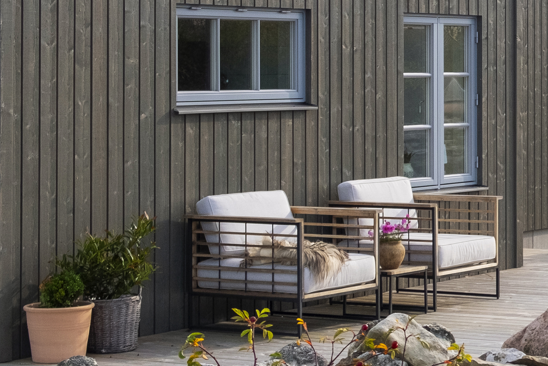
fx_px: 1750
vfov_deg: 11.8
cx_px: 701
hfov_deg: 16.8
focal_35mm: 115
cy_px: 26
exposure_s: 1/1000
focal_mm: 24.3
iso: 400
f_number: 5.6
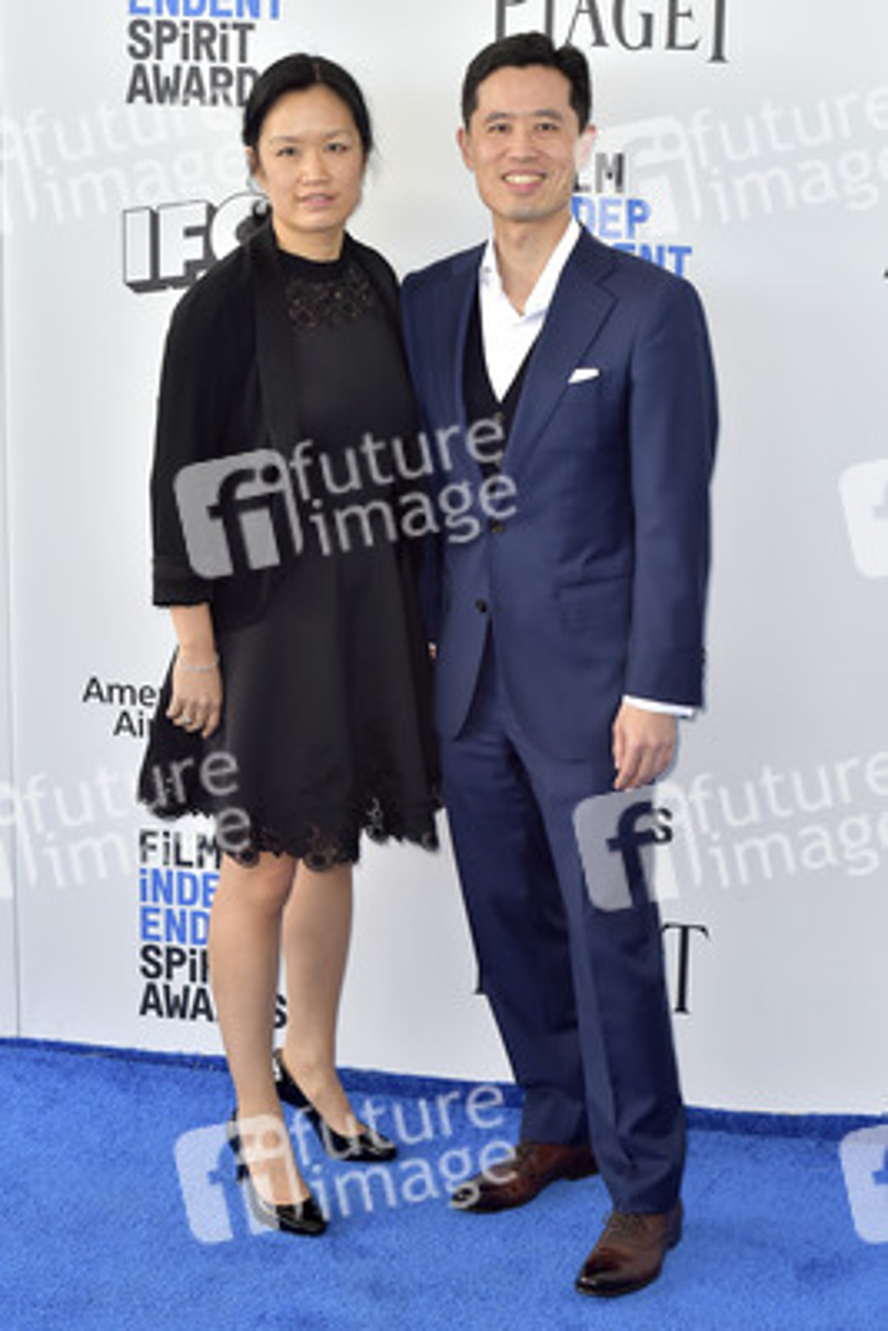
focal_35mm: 70
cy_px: 666
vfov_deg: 28.8
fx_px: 2588
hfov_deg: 19.5
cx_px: 444
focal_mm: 70
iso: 500
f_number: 6.3
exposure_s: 1/320
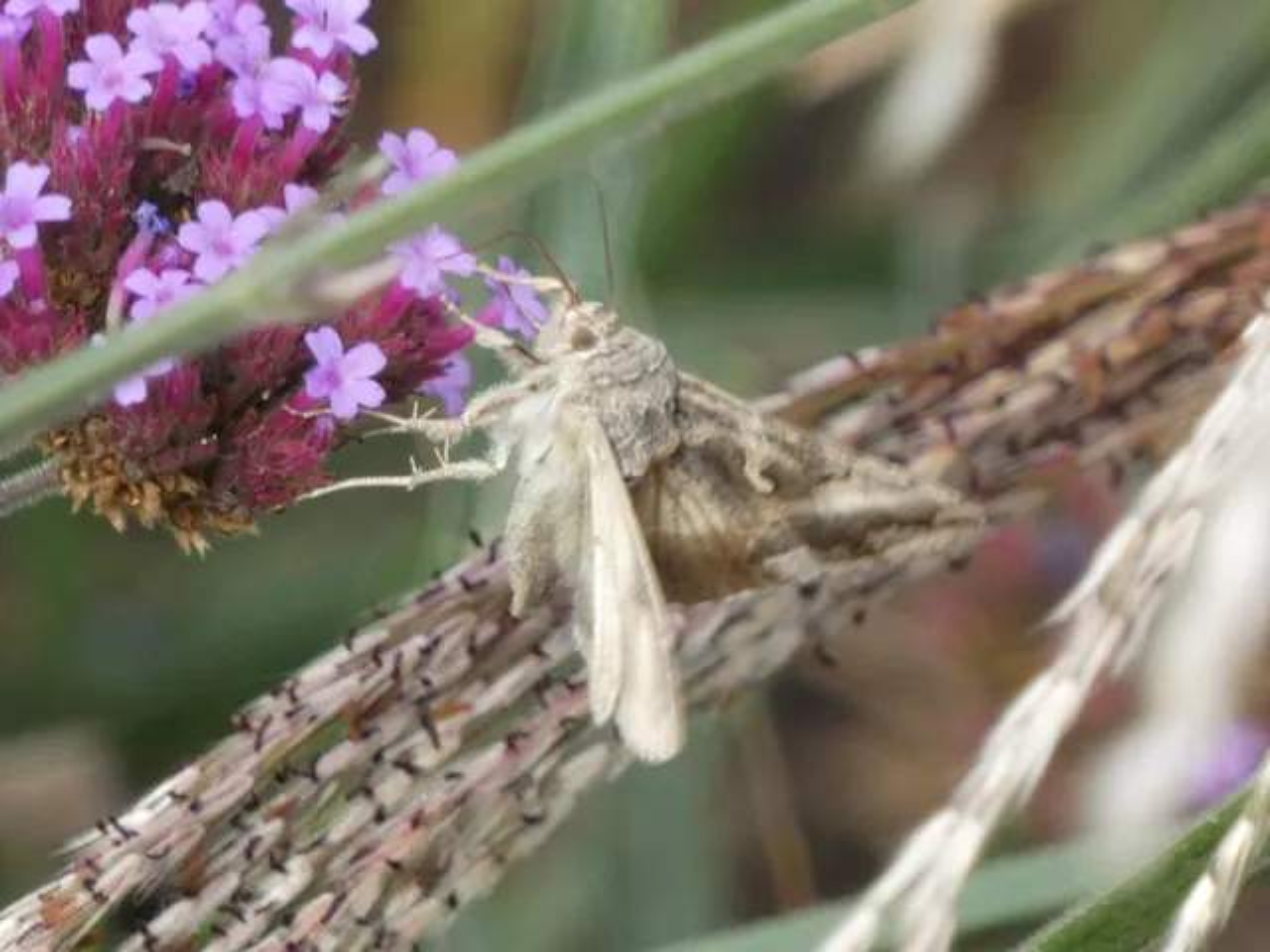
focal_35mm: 642
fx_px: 23554
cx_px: 635
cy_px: 476
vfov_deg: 2.3
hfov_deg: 3.1
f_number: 5.6
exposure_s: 1/100
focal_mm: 115
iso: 250
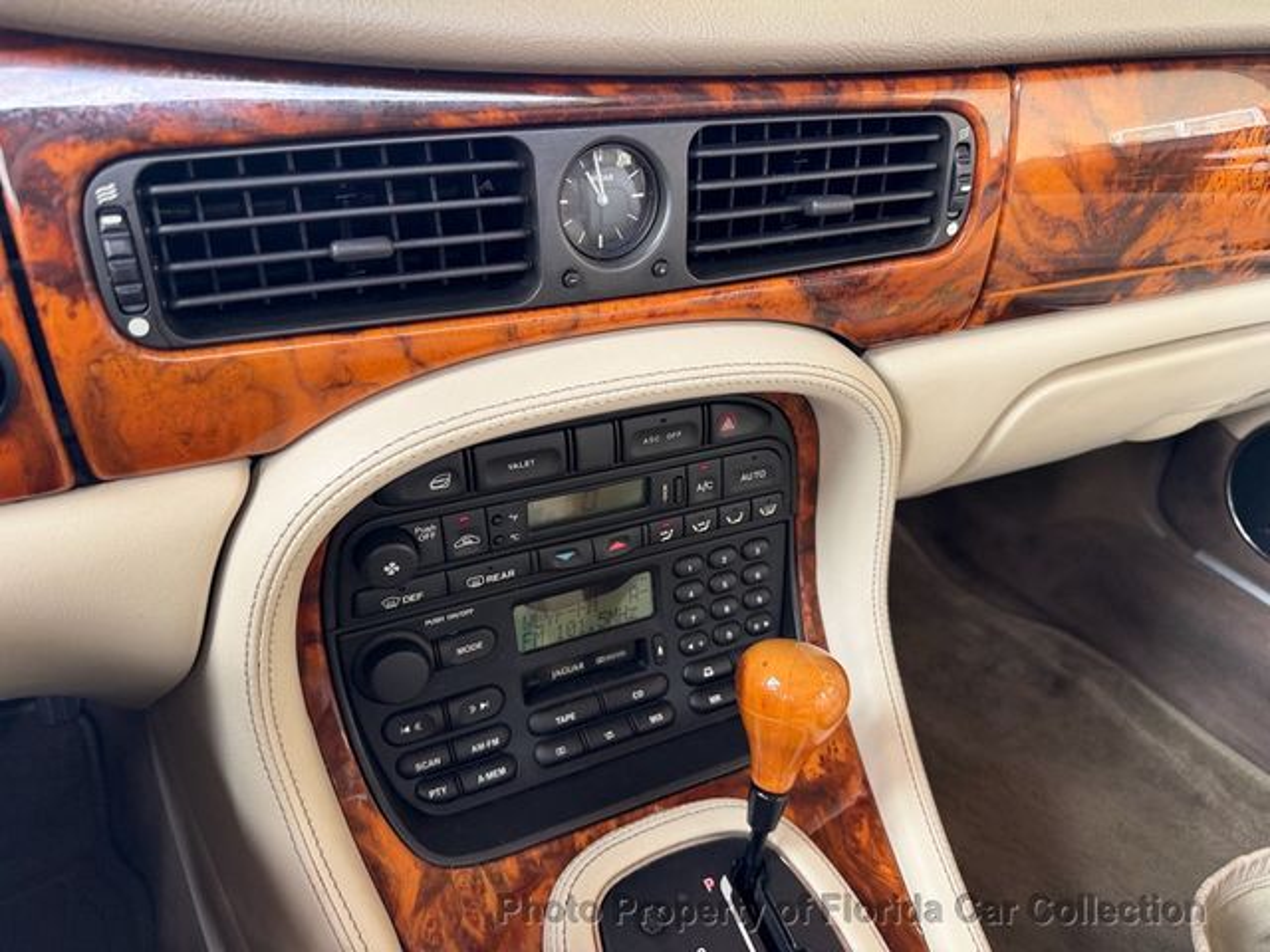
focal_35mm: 24
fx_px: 881
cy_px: 476
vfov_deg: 56.8
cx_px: 635
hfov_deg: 71.6
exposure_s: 1/147
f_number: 1.78
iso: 160
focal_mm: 6.76
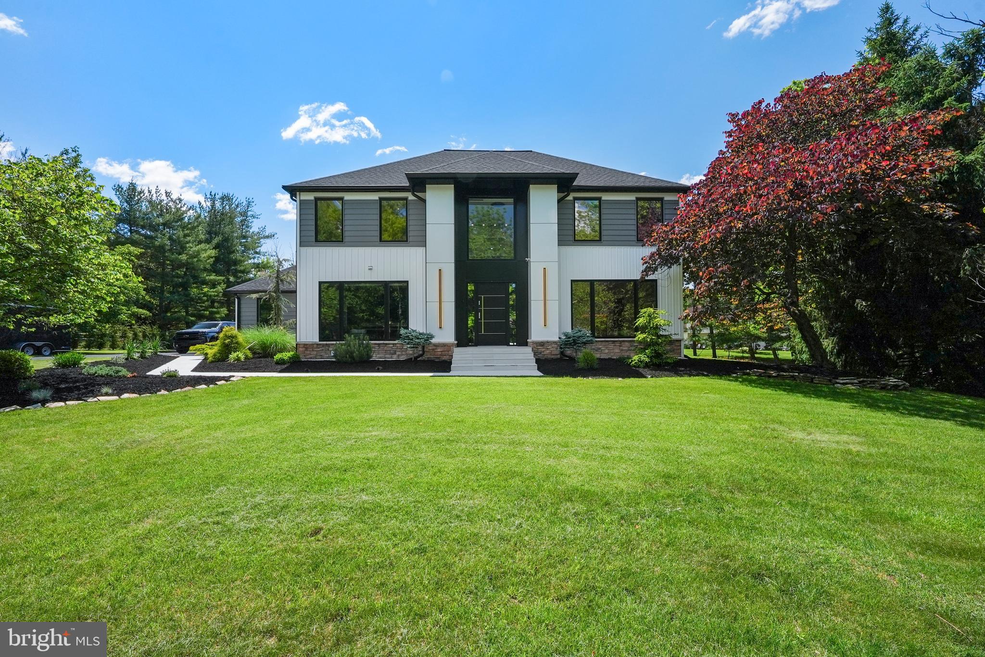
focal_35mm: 16
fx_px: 438
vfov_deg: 73.8
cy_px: 328
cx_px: 492
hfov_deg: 96.7
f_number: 10
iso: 800
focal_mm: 16
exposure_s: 1/640
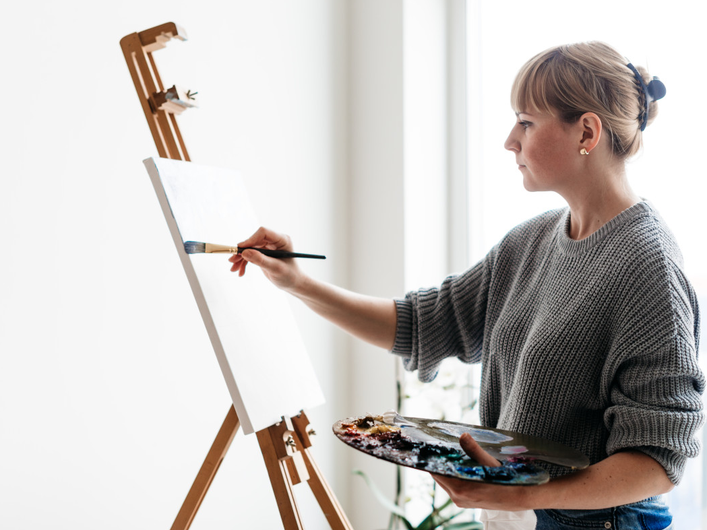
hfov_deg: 34.9
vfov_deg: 26.6
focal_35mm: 55
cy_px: 267
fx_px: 1123
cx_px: 397
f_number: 2.5
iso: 320
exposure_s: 1/100
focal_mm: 50
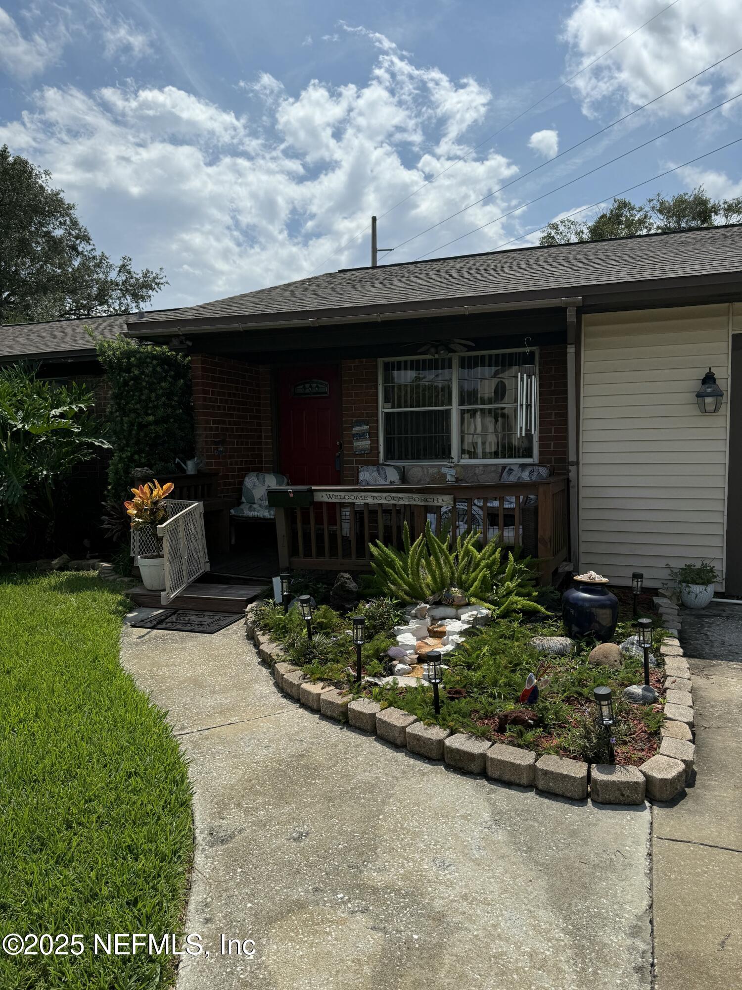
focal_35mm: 24
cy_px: 495
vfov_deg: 71.6
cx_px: 371
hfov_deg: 56.8
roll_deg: -0.3
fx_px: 686
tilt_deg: -4.7
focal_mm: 6.76
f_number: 1.78
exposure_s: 1/10309
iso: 80
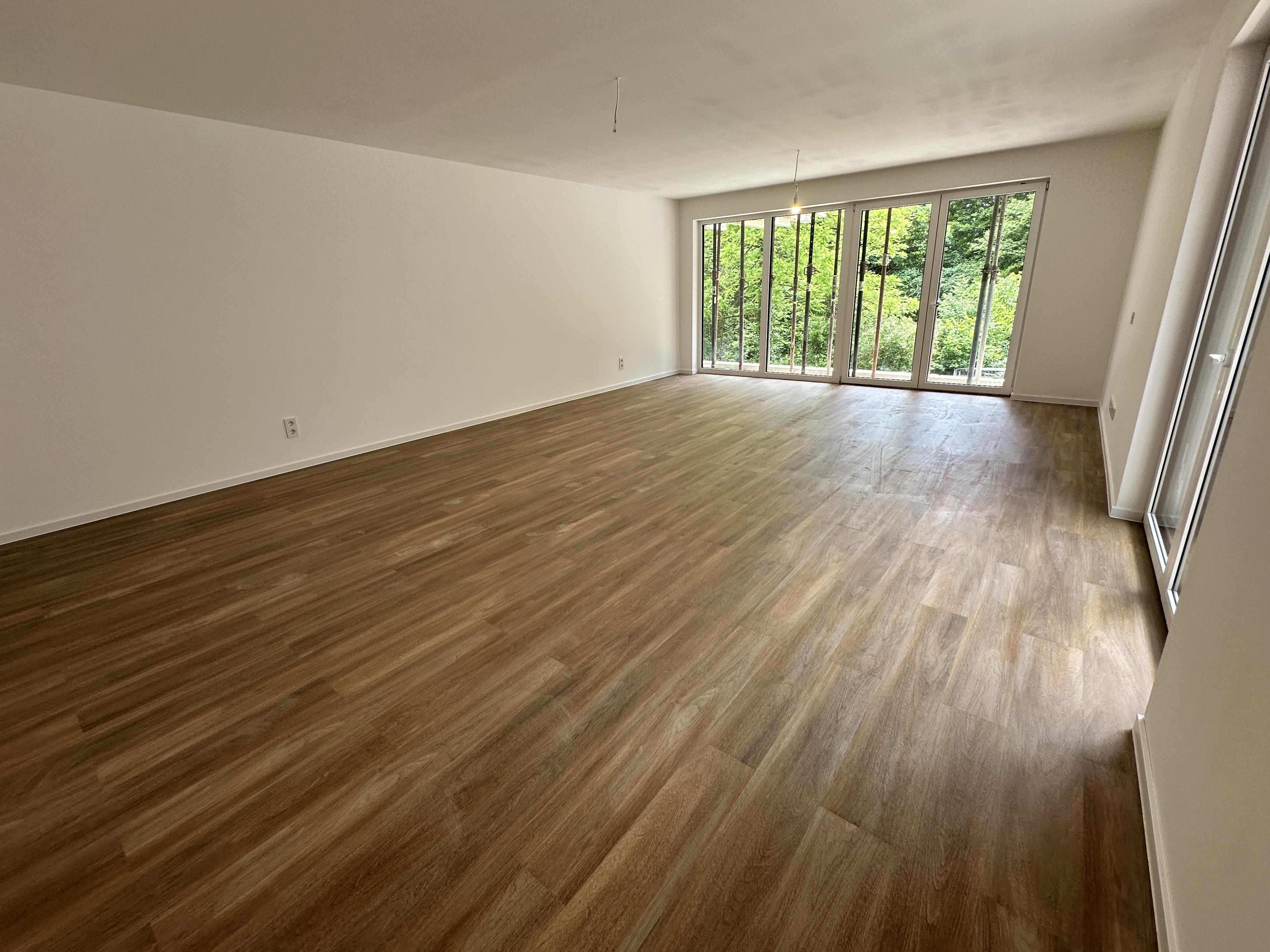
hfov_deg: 98.1
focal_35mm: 15
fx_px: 550
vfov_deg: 81.7
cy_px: 451
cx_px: 618
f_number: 2.2
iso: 50
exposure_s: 1/99
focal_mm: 2.22
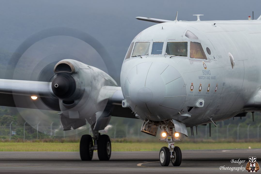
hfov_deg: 5.0
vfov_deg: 3.3
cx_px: 184
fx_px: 2994
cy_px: 57
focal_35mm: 413
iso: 32
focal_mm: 180
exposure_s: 1/50
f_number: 9
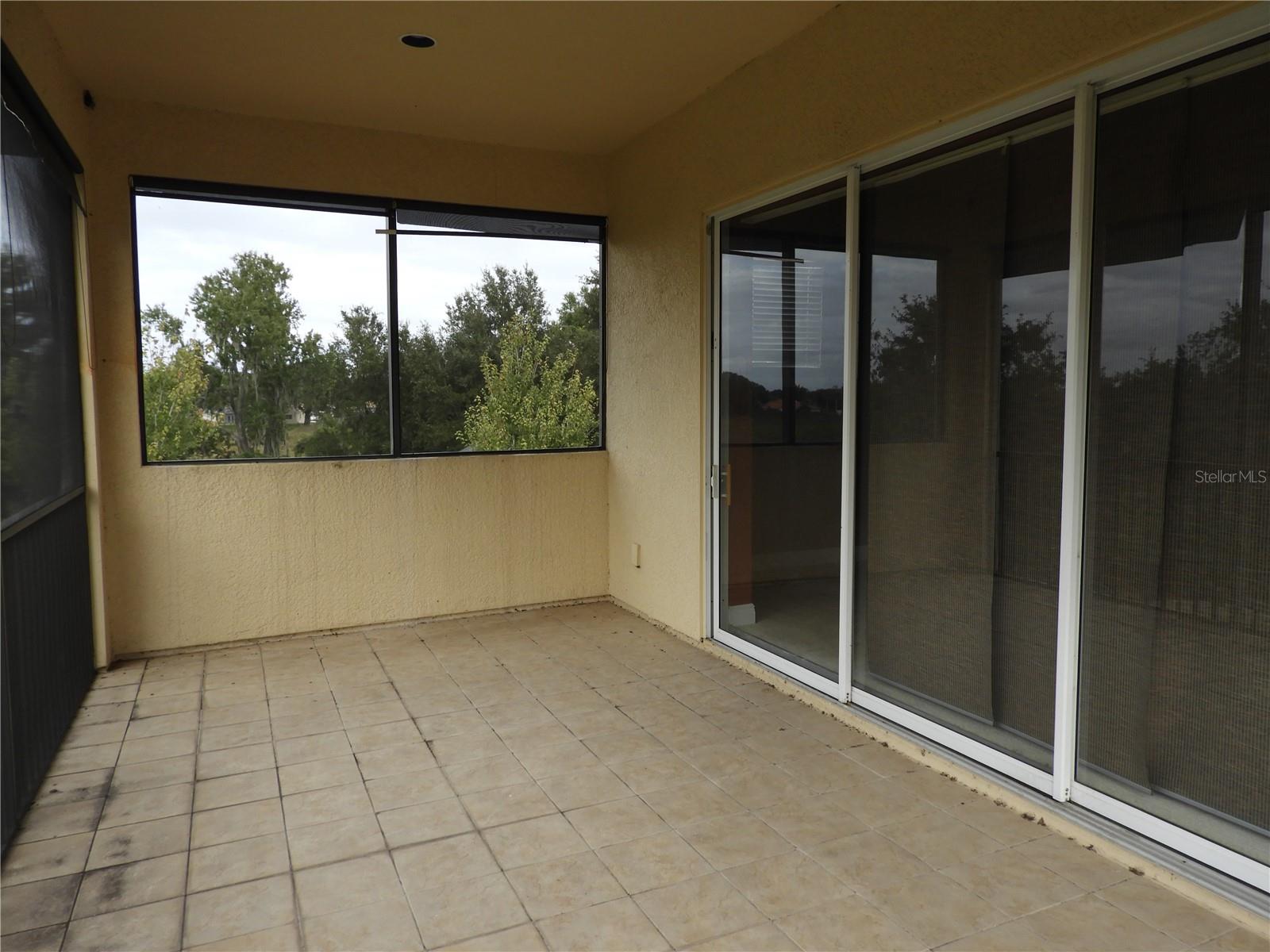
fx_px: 881
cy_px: 476
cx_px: 635
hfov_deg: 71.6
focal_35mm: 24
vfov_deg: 56.8
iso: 100
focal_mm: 4.3
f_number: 3.3
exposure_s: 1/160
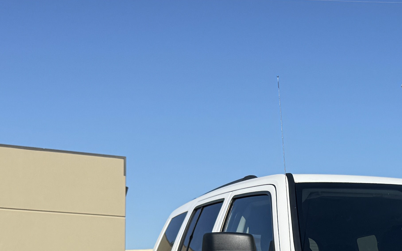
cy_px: 324
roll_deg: -0.5
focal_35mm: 80
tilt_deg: +0.5
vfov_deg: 15.5
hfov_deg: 23.9
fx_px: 876
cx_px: 462
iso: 80
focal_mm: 6.76
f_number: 1.78
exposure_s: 1/4310
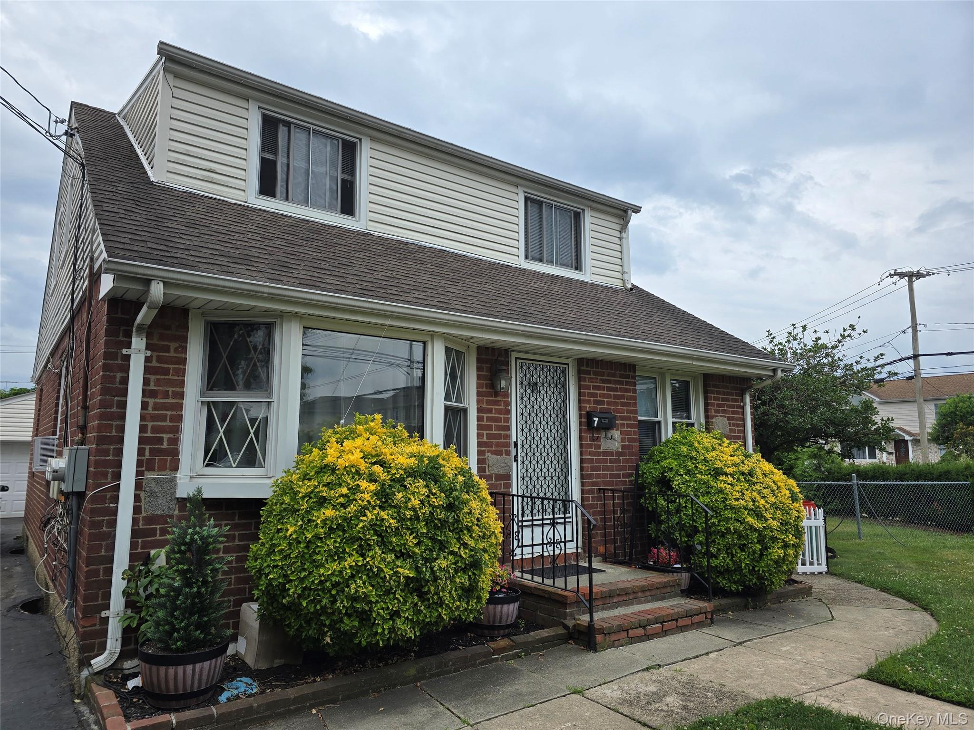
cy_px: 365
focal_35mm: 23
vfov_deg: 58.9
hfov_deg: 73.9
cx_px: 487
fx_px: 647
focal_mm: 6.3
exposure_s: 1/371
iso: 12
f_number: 1.7
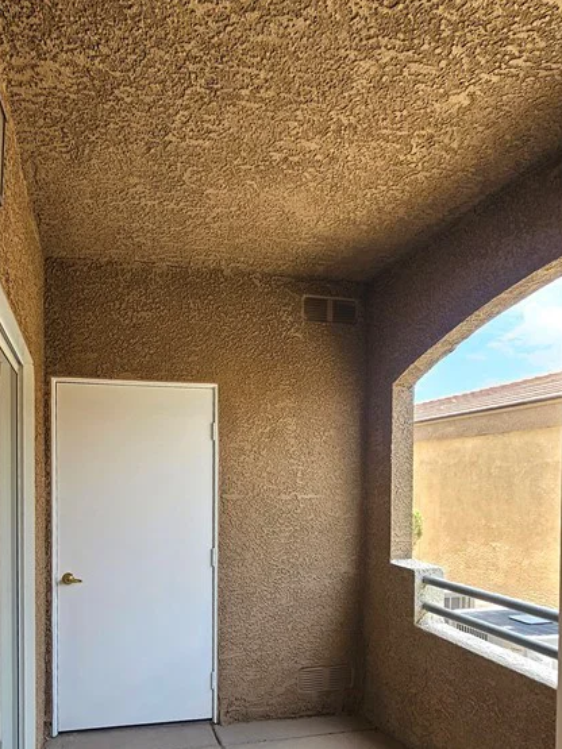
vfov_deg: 69.7
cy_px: 495
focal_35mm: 24
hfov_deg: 56.5
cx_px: 234
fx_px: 520
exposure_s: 1/189
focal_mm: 2.2
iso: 50
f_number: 2.2
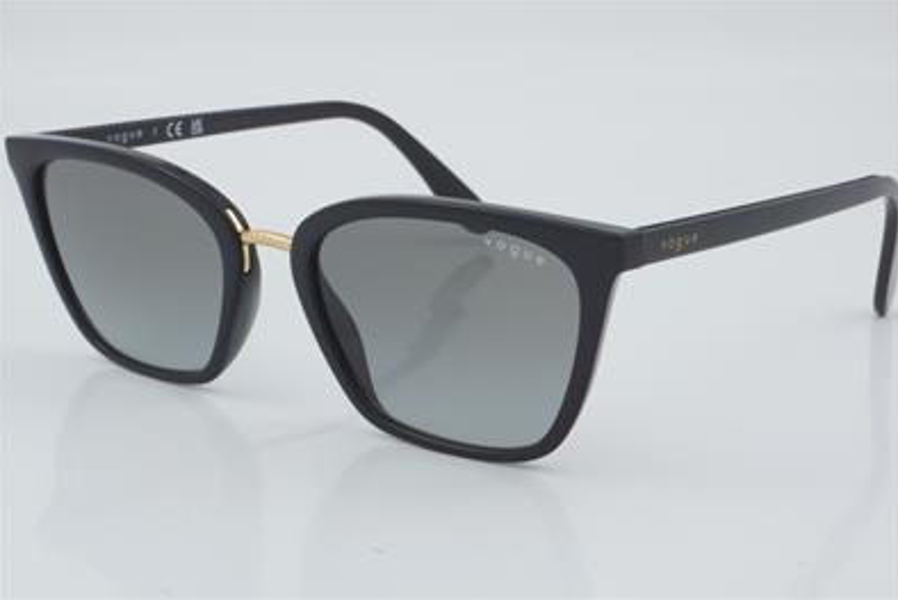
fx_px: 1896
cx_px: 451
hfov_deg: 26.6
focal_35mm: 76
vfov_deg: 18.0
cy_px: 299
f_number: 29
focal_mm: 50
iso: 100
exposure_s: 1/4
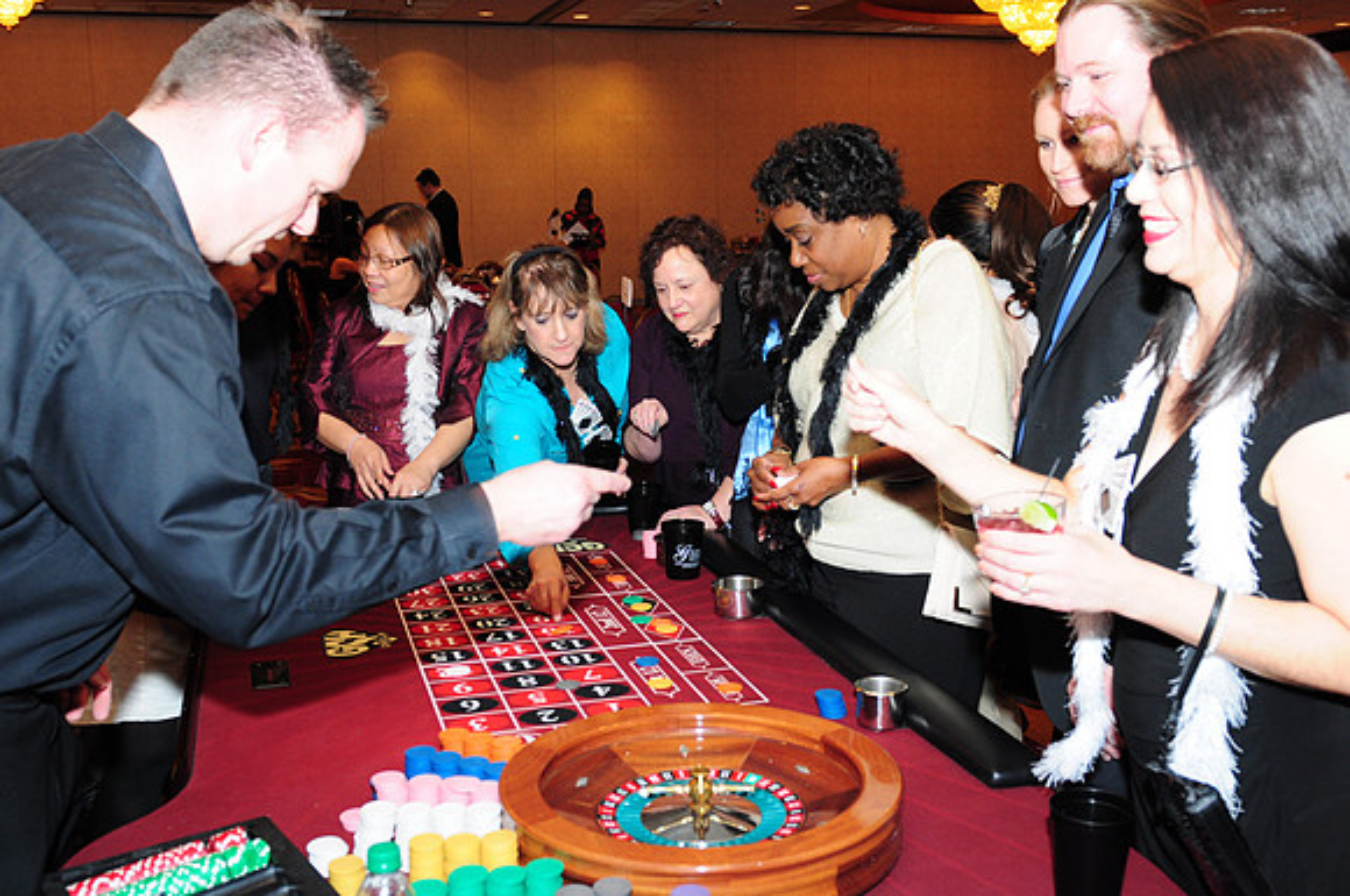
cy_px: 448
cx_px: 675
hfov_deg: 53.2
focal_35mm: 36
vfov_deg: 36.8
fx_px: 1348
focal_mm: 24
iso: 800
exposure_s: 1/60
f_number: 4
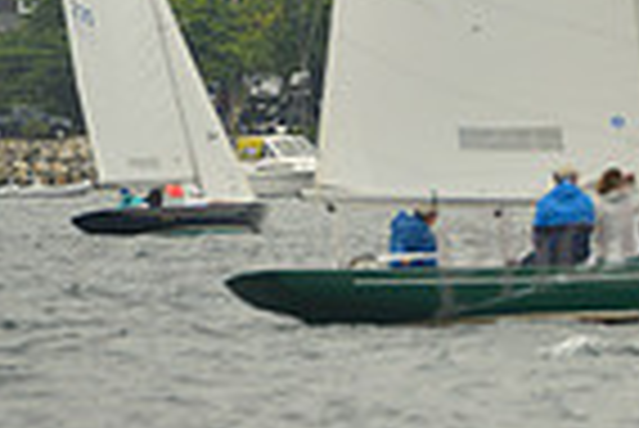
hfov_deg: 2.5
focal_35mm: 815
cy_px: -97
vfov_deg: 1.7
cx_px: 1296
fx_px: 14481
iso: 200
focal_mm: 200
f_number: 8
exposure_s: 1/800
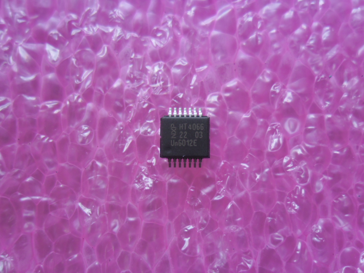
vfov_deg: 51.4
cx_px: 182
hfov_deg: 65.3
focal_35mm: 27
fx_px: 284
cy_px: 136
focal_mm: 4.9
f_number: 3.5
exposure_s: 1/43
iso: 100
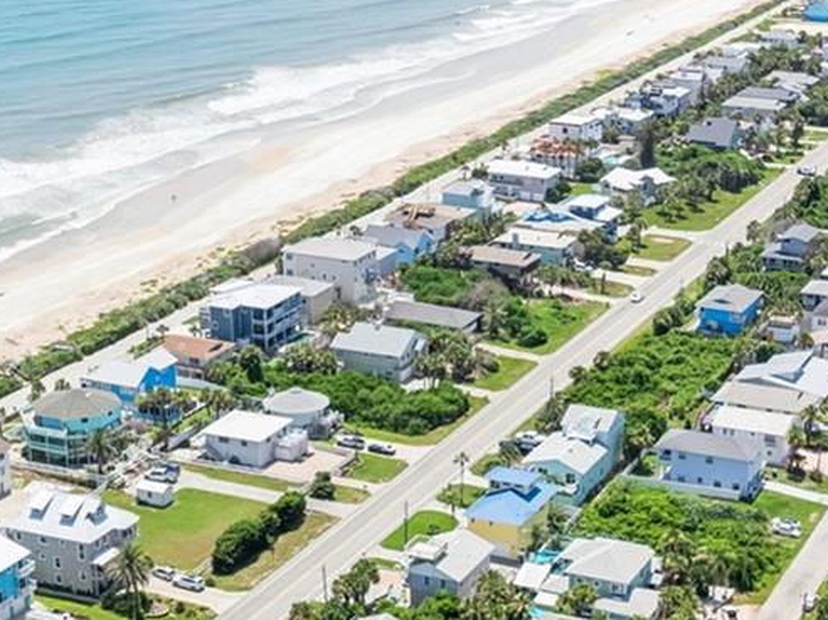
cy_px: 417
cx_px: 517
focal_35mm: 78
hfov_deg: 25.0
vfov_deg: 18.8
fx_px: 1864
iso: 100
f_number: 2.8
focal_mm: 12.3
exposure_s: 1/120
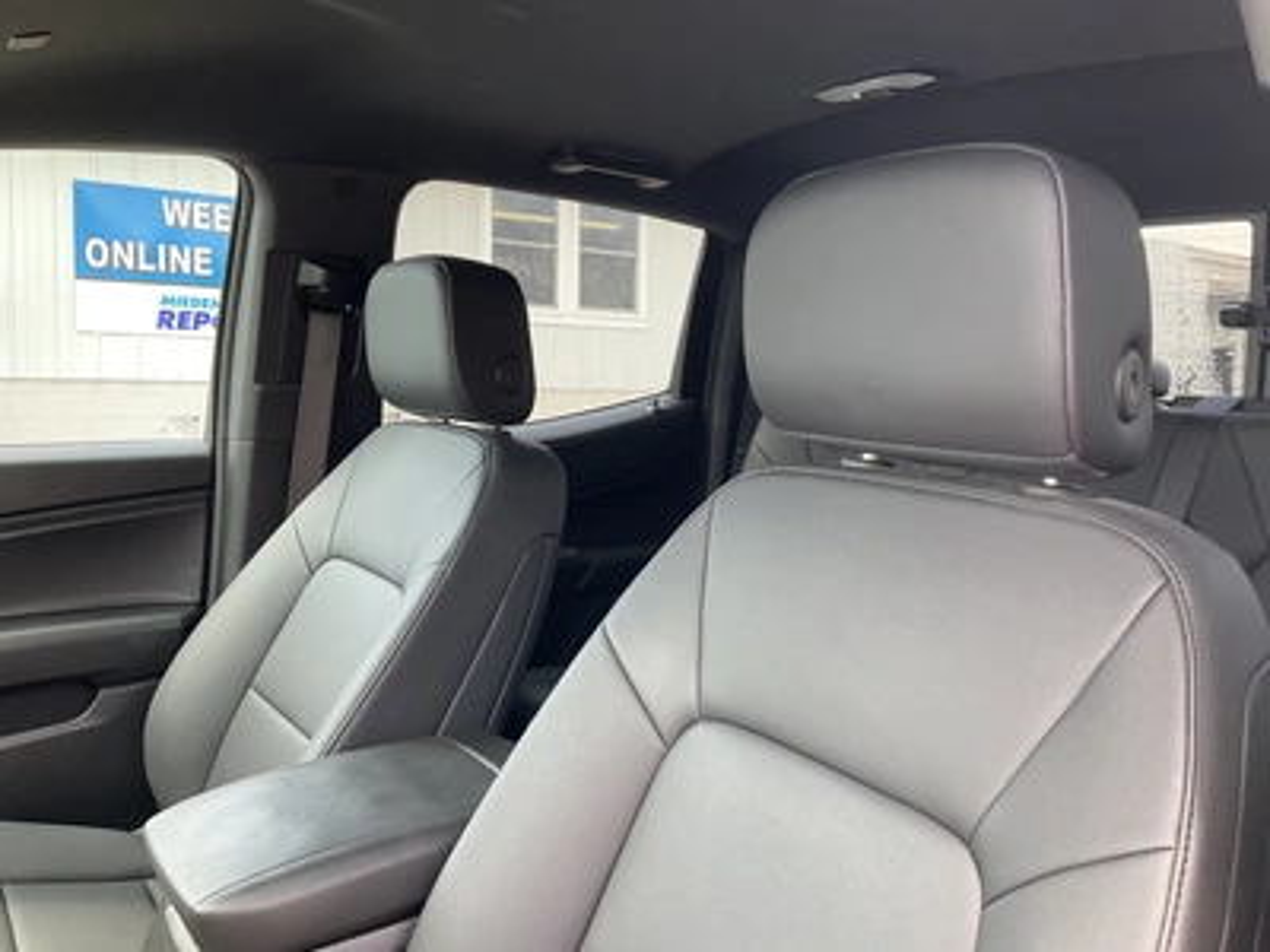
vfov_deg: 48.2
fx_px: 1064
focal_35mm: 29
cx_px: 635
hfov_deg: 61.7
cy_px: 476
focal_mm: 3
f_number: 1.8
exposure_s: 1/122
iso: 40
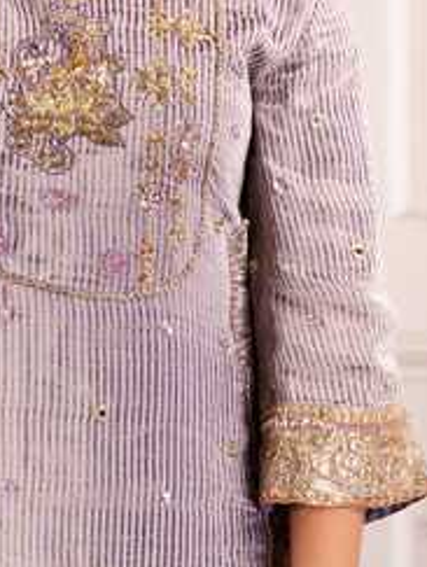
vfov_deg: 5.8
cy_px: 120
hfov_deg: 4.4
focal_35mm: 340
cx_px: 49
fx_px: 5577
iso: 200
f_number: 10
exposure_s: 1/125
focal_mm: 164
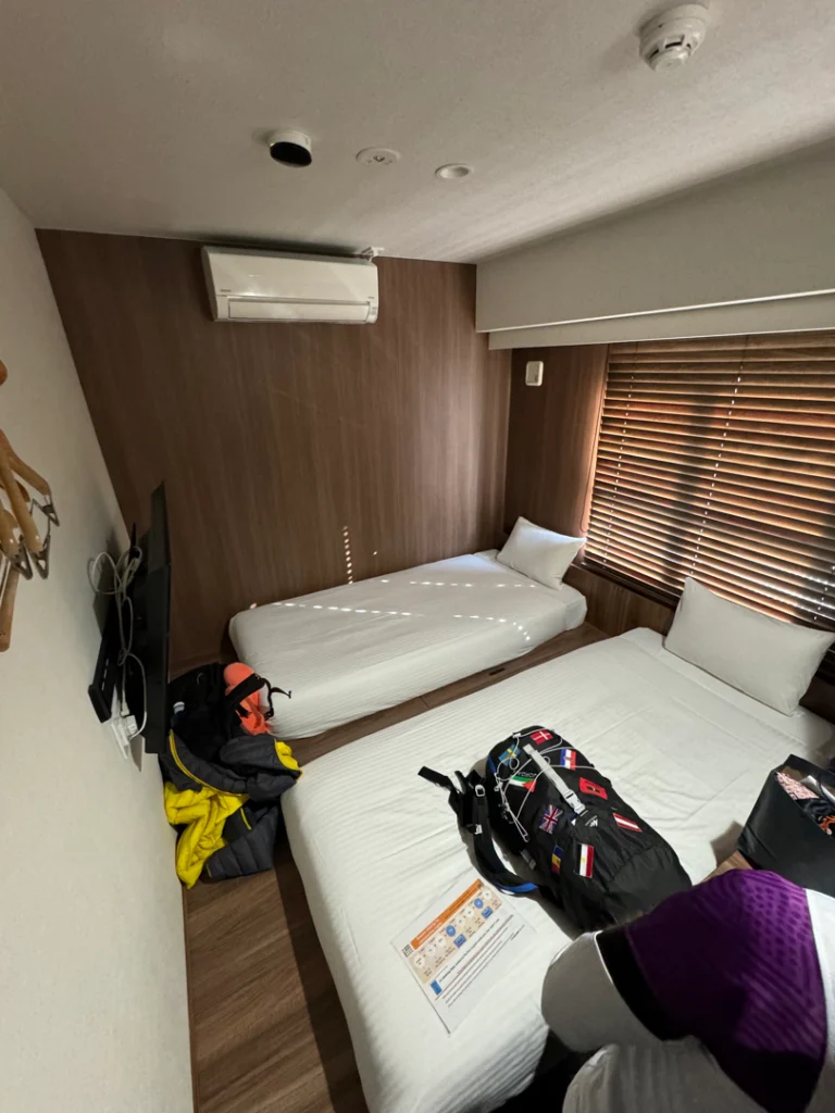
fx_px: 450
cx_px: 418
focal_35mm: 14
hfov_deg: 85.7
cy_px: 556
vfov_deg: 102.1
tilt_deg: -23.0
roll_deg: +1.9
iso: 800
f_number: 2.2
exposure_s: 1/50
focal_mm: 2.22
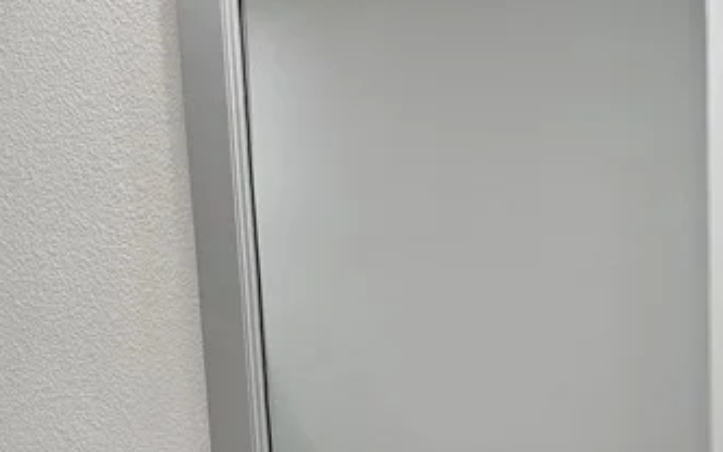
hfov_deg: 27.3
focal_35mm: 75
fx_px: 1478
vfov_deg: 15.5
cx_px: 506
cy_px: 756
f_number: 1.7
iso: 80
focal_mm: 6.3
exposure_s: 1/120
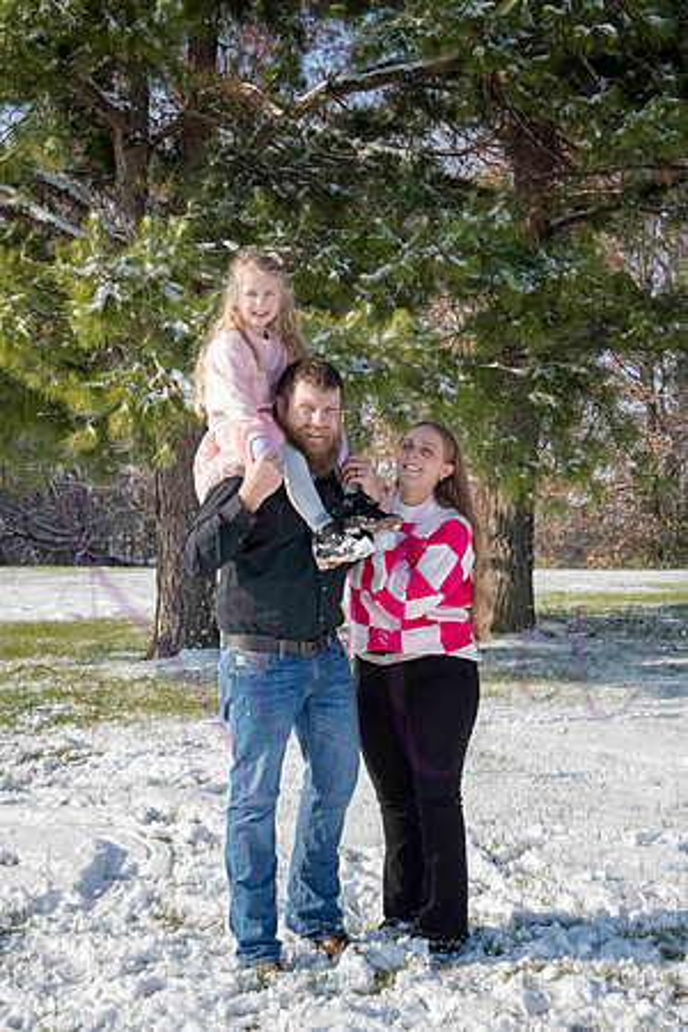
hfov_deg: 21.6
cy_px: 516
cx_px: 344
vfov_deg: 31.9
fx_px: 1806
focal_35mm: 63
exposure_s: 1/2000
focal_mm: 42
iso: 800
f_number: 6.3
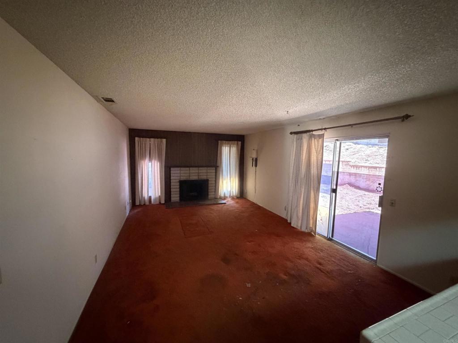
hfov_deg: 102.1
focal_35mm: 14
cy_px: 172
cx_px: 229
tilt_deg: -4.9
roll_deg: -0.2
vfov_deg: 85.7
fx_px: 185
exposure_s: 1/40
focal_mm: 2.22
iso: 1000
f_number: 2.2
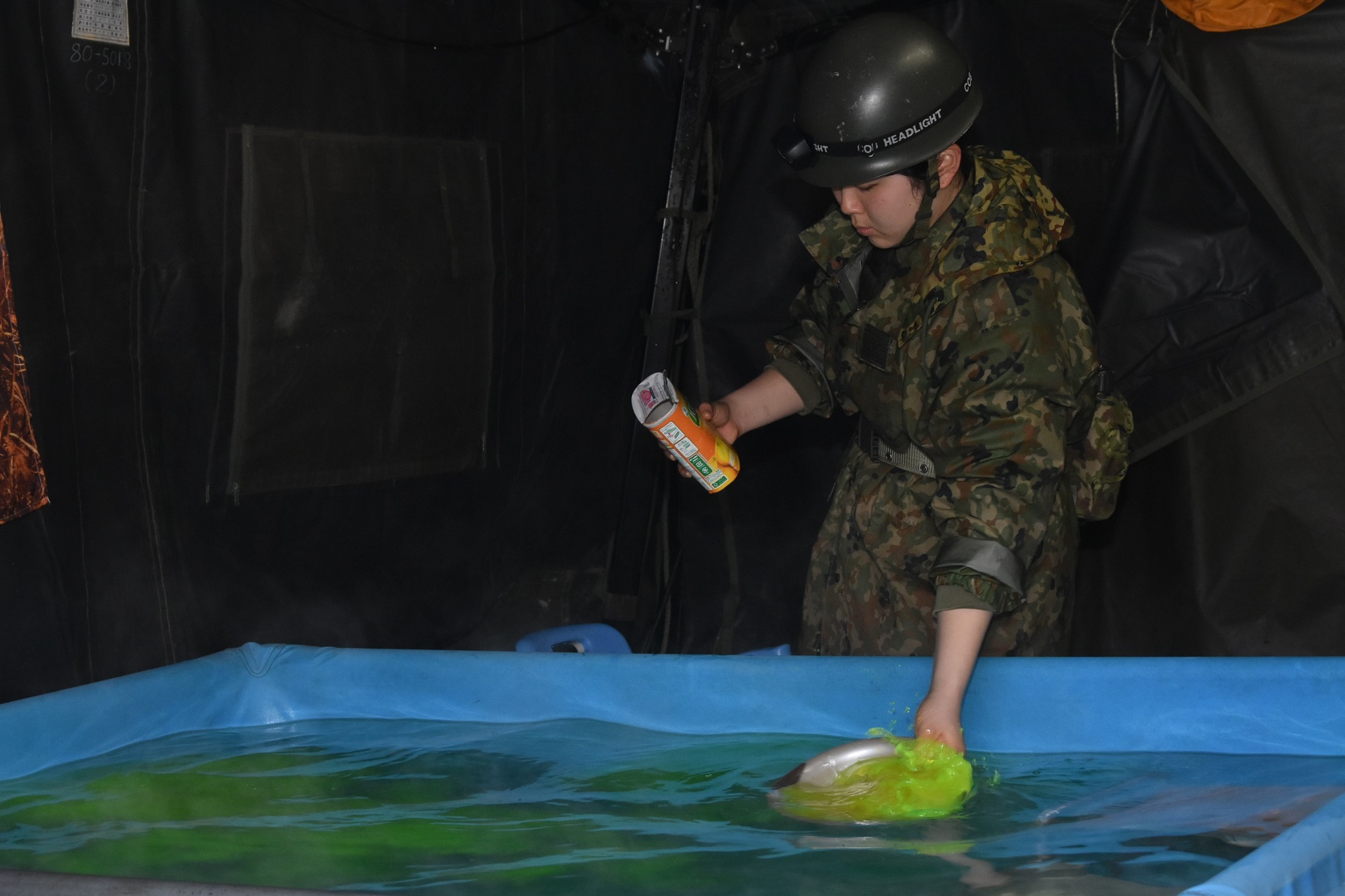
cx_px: 672
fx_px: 2801
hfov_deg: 27.0
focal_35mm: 75
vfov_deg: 18.2
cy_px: 448
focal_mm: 50
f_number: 8
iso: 1600
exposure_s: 1/60
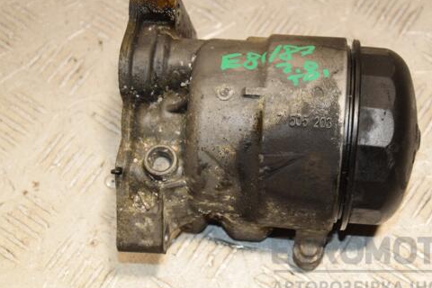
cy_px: 130
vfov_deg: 15.2
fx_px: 1080
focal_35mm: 90
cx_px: 255
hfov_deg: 22.6
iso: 800
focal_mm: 48
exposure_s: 1/200
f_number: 6.3
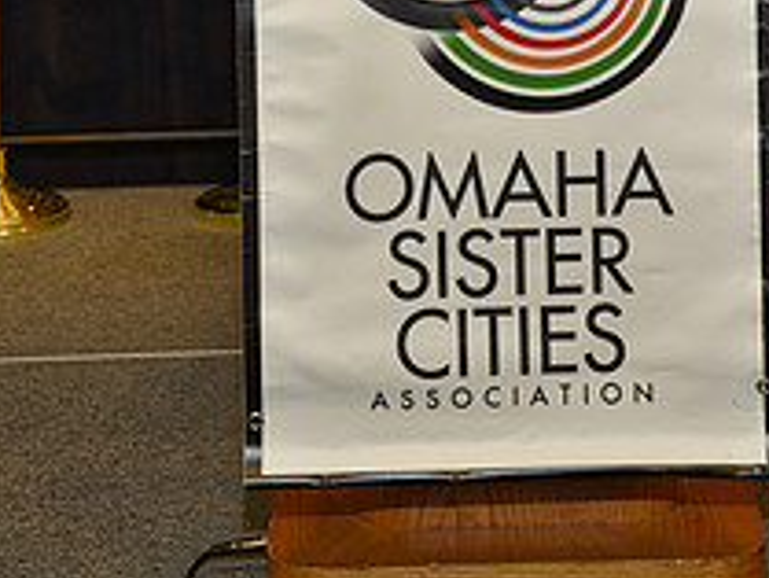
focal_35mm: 114
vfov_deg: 12.5
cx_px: 456
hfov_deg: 17.2
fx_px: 2534
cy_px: -236
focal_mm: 55
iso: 200
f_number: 5
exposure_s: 1/60
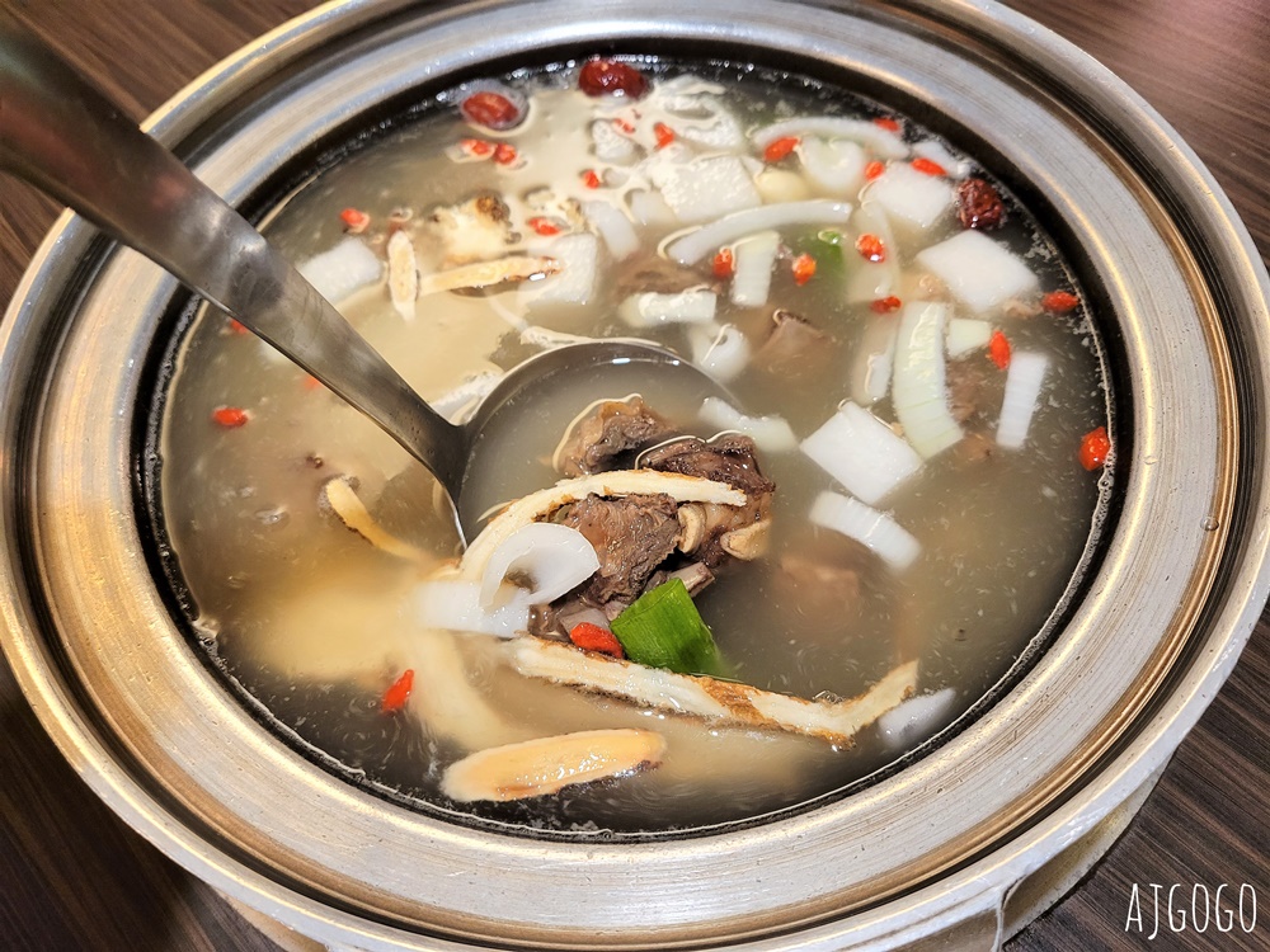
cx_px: 635
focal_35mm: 26
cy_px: 476
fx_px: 954
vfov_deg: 53.1
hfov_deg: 67.3
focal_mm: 5.4
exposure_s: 1/39
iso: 500
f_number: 1.8
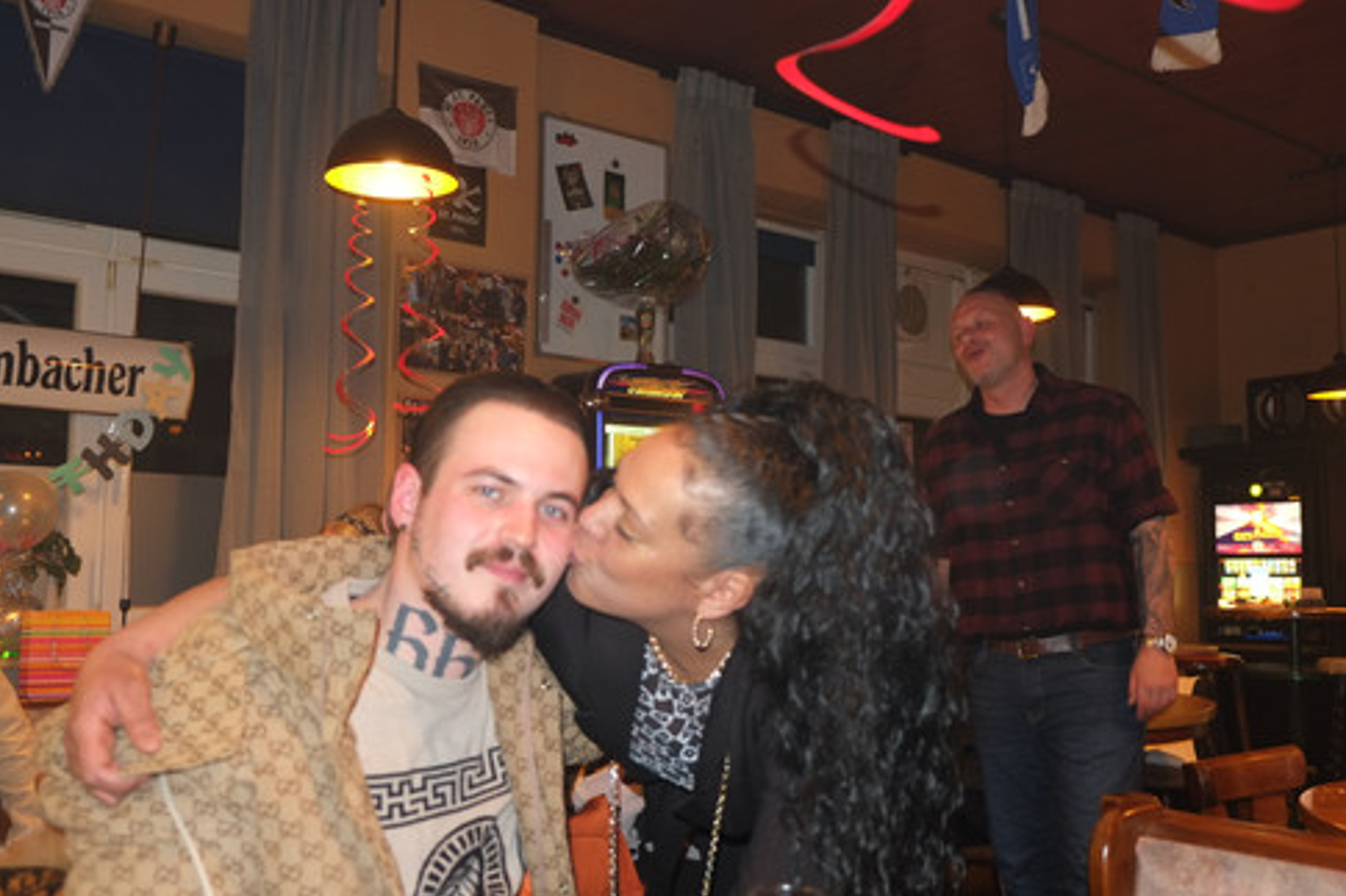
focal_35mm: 34
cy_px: 437
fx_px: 1271
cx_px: 669
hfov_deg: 55.8
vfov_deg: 38.9
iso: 800
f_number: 3.2
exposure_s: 1/15
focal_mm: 22.3
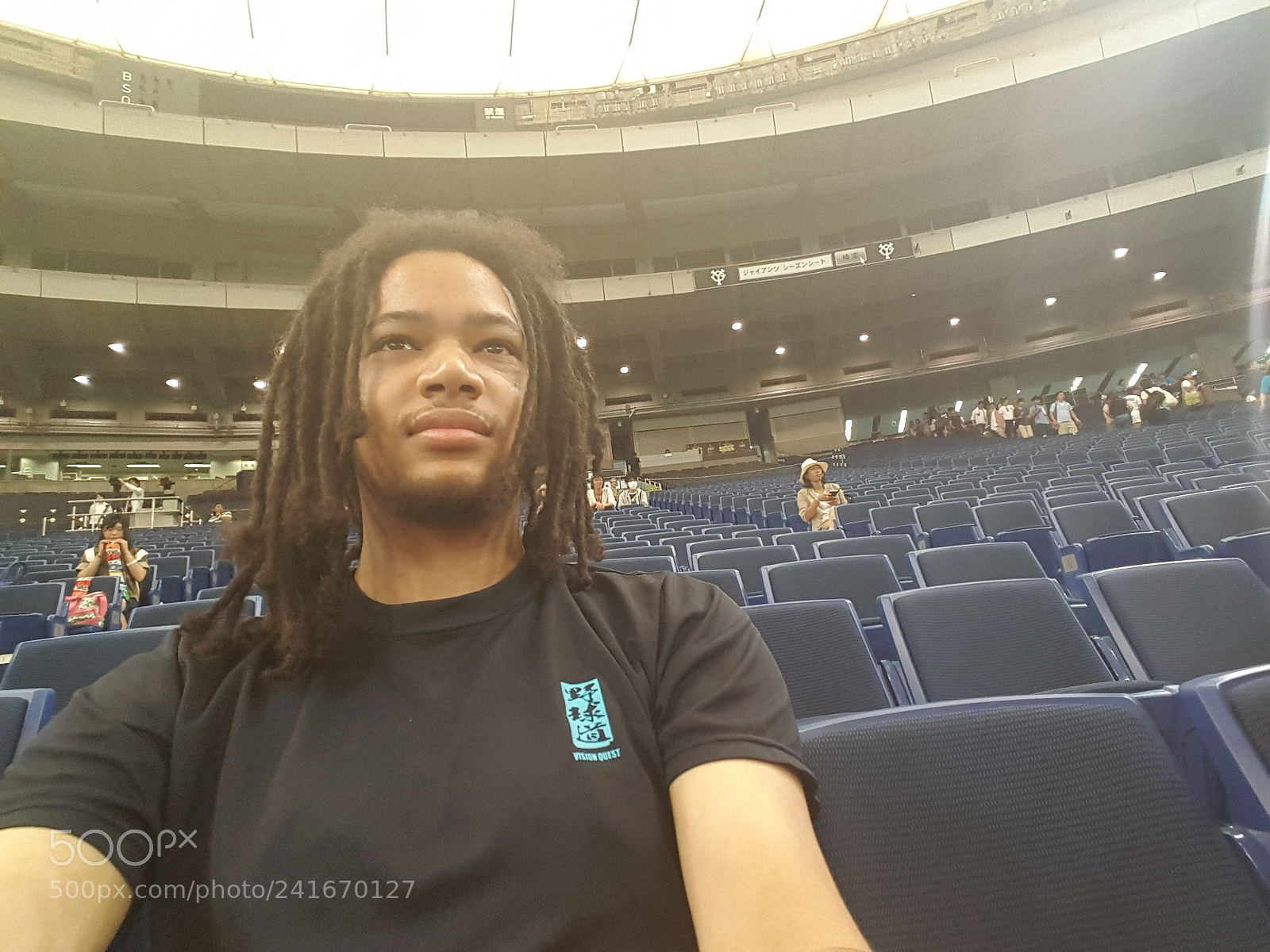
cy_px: 476
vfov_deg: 63.4
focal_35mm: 21
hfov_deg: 79.0
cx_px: 635
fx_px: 770
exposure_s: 1/33
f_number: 1.7
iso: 200
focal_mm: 2.1
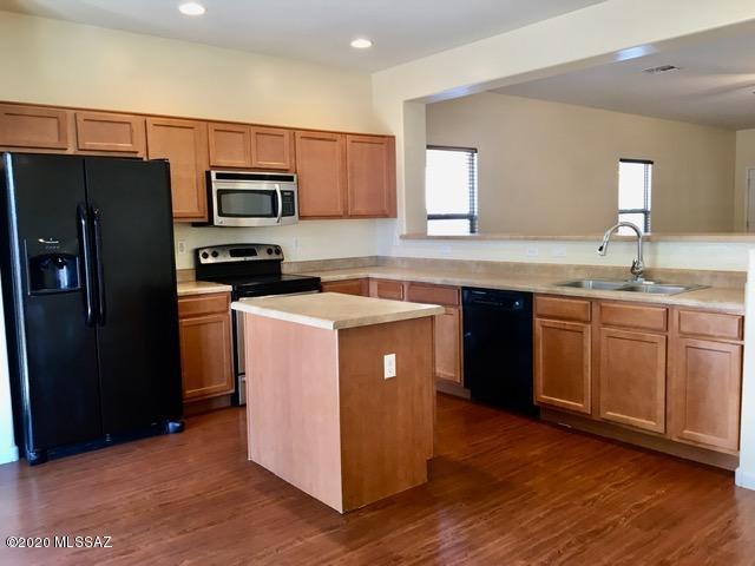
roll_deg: +1.5
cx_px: 378
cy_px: 283
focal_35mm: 29
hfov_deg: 61.7
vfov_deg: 48.2
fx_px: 633
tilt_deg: -5.9
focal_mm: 4.15
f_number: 2.2
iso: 64
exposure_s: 1/33
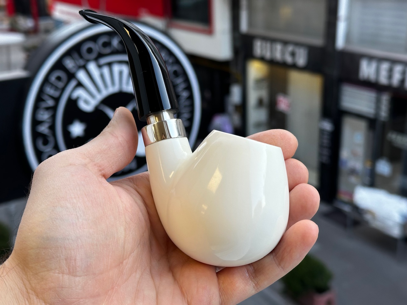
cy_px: 152
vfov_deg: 30.3
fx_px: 564
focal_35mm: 48
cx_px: 204
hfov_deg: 39.7
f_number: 1.78
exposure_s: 1/127
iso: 50
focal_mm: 6.86
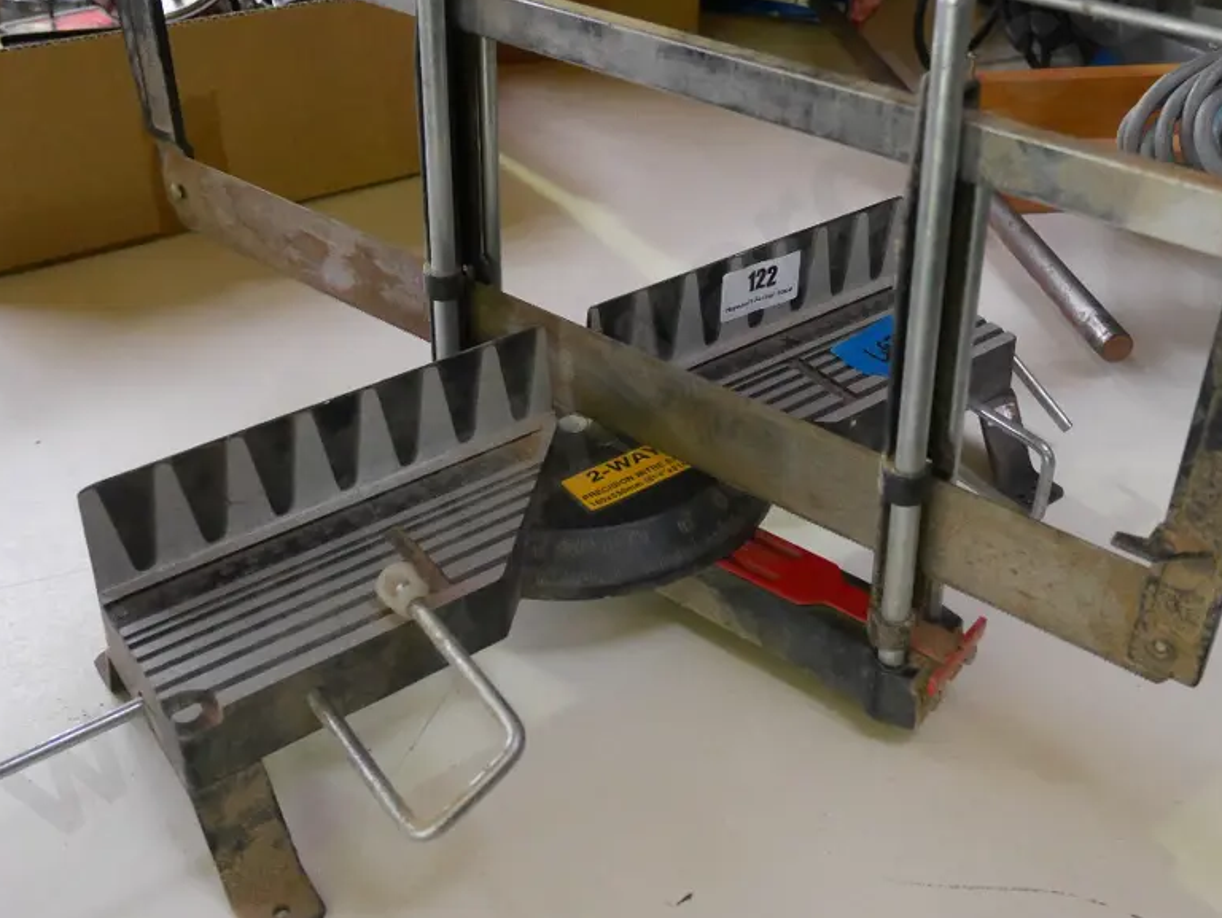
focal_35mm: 40
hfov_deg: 46.7
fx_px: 1413
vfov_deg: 35.7
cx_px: 671
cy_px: 329
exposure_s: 1/13
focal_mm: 15
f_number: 4
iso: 3200
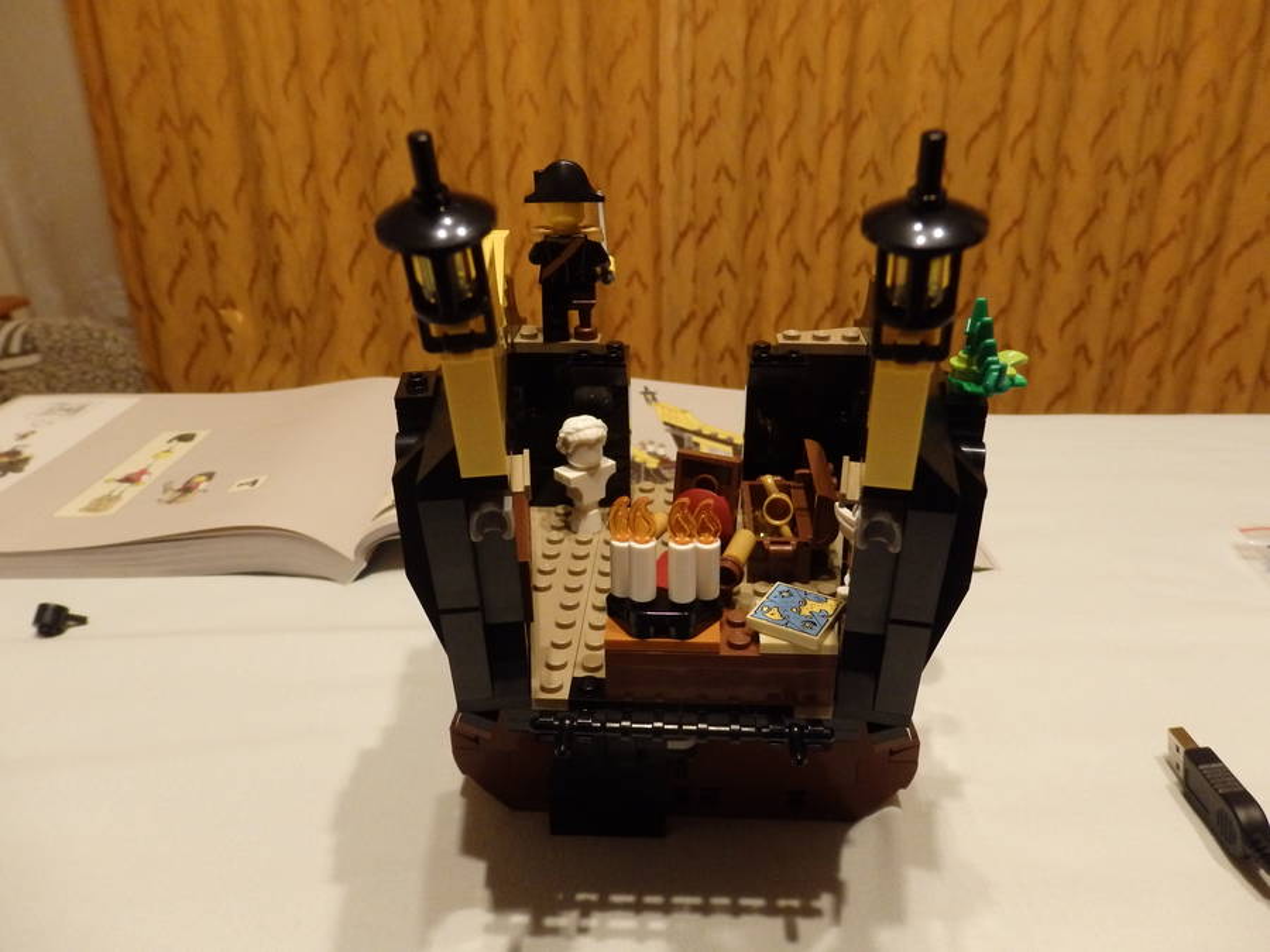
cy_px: 476
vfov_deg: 54.9
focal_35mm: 25
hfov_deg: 69.4
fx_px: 917
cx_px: 635
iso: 800
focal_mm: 4.5
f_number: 3
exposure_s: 1/30
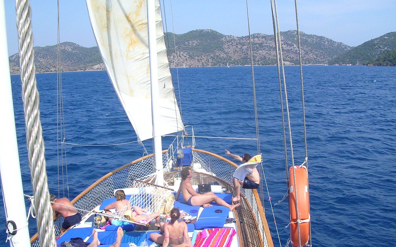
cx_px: 201
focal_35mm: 41
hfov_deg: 48.2
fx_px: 443
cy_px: 143
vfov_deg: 31.2
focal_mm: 5.8
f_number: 5.6
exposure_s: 1/320
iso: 141
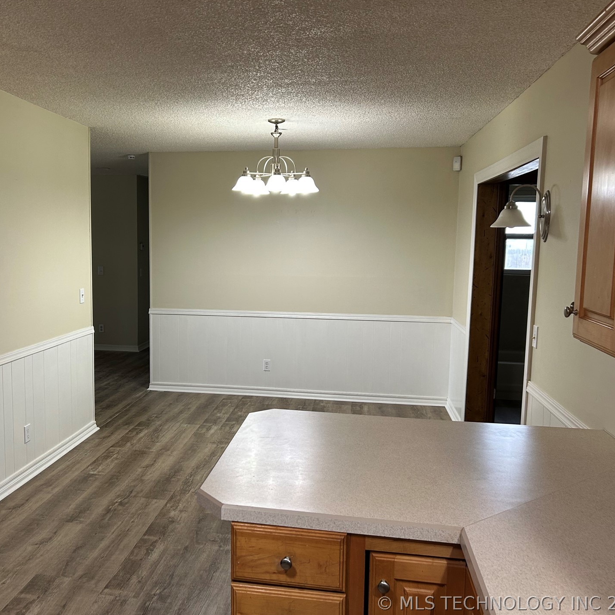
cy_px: 306
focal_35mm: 31
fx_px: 623
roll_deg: -0.7
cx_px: 241
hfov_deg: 52.1
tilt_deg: -7.0
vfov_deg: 52.5
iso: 100
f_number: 1.5
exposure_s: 1/60
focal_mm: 5.7
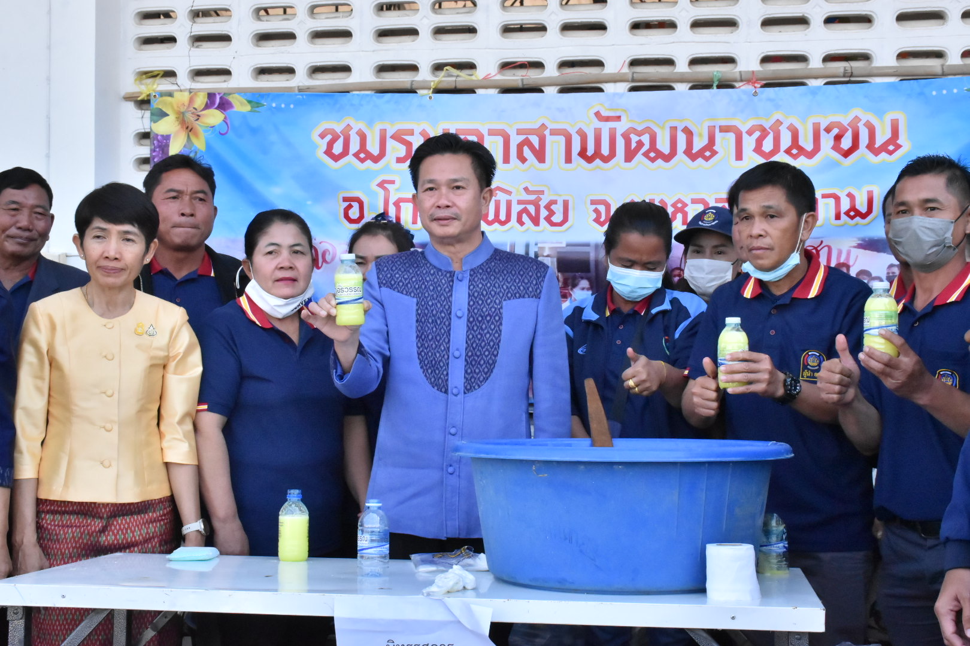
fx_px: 1414
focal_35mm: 52
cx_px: 485
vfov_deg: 25.8
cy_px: 323
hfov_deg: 37.9
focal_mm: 35
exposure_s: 1/800
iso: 4000
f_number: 14
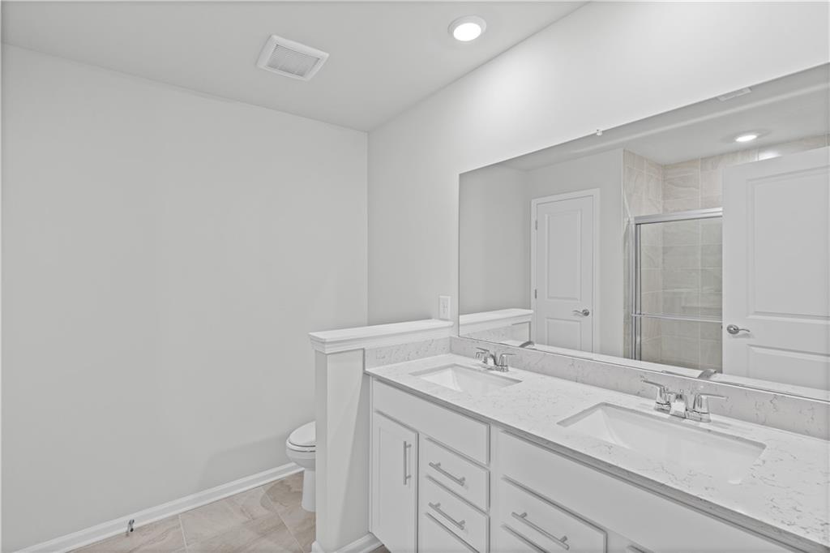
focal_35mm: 16
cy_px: 276
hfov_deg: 96.8
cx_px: 415
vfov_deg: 73.7
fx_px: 369
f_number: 8
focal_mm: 16
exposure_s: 1/4
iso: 200
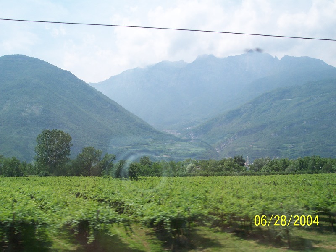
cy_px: 126
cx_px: 168
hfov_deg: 49.0
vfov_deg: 37.7
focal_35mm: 38
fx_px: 369
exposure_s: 1/350
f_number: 4.8
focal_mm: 8
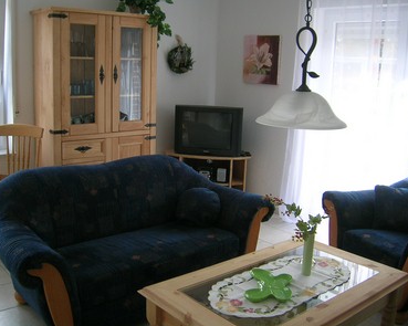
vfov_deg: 40.1
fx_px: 447
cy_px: 165
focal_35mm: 37
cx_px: 195
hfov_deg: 49.1
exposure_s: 1/56.6
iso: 50
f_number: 2.8
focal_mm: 5.4
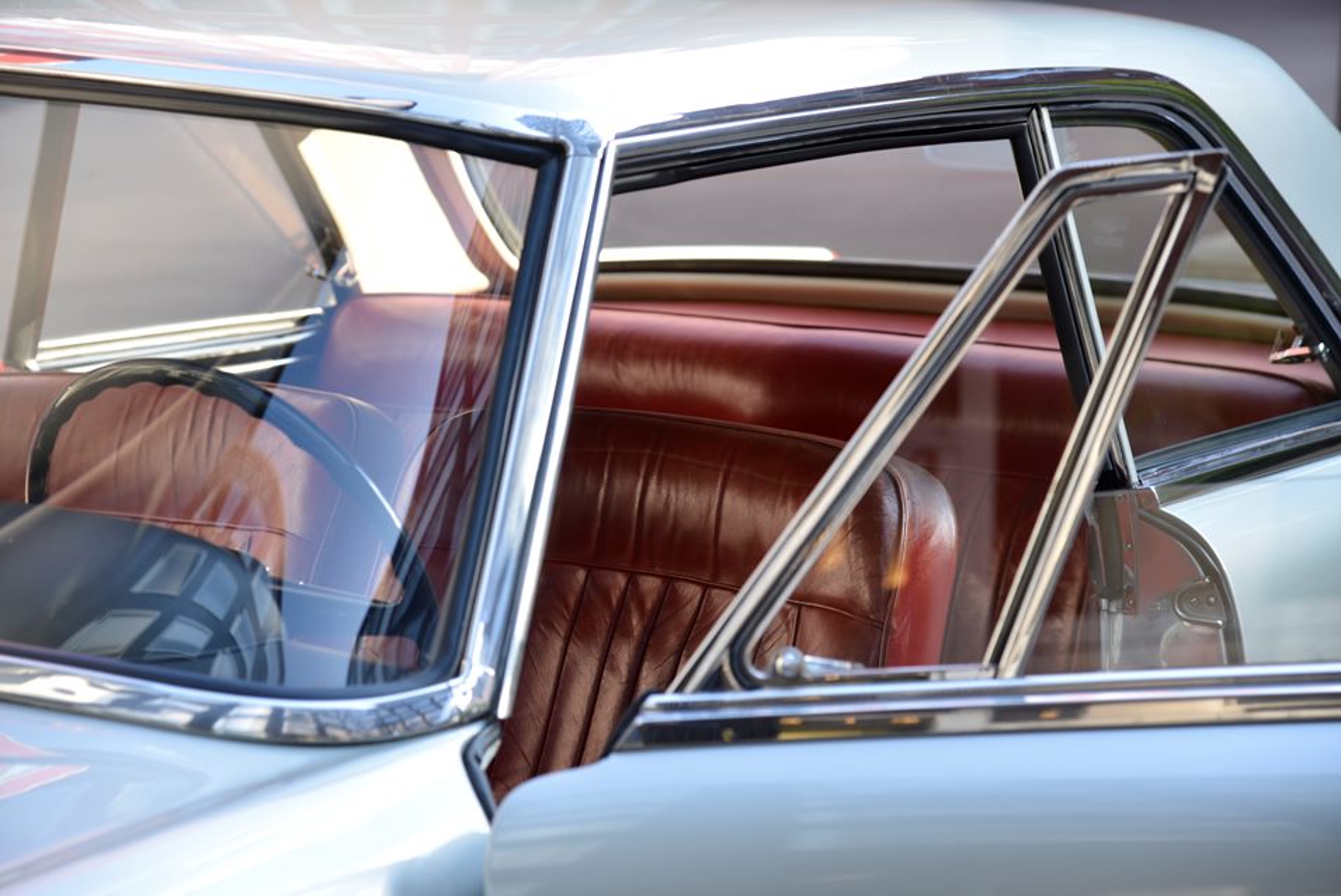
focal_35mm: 98
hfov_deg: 20.8
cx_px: 670
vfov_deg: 14.0
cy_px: 448
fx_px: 3653
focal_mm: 98
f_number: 5
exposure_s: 1/125
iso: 320
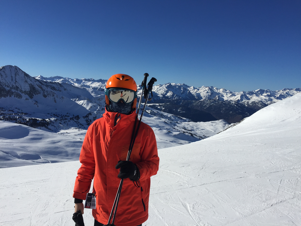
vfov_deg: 48.2
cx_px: 150
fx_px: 252
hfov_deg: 61.7
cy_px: 113
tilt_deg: -4.5
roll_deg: -3.1
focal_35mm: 29
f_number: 2.2
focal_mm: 4.15
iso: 32
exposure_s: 1/5650
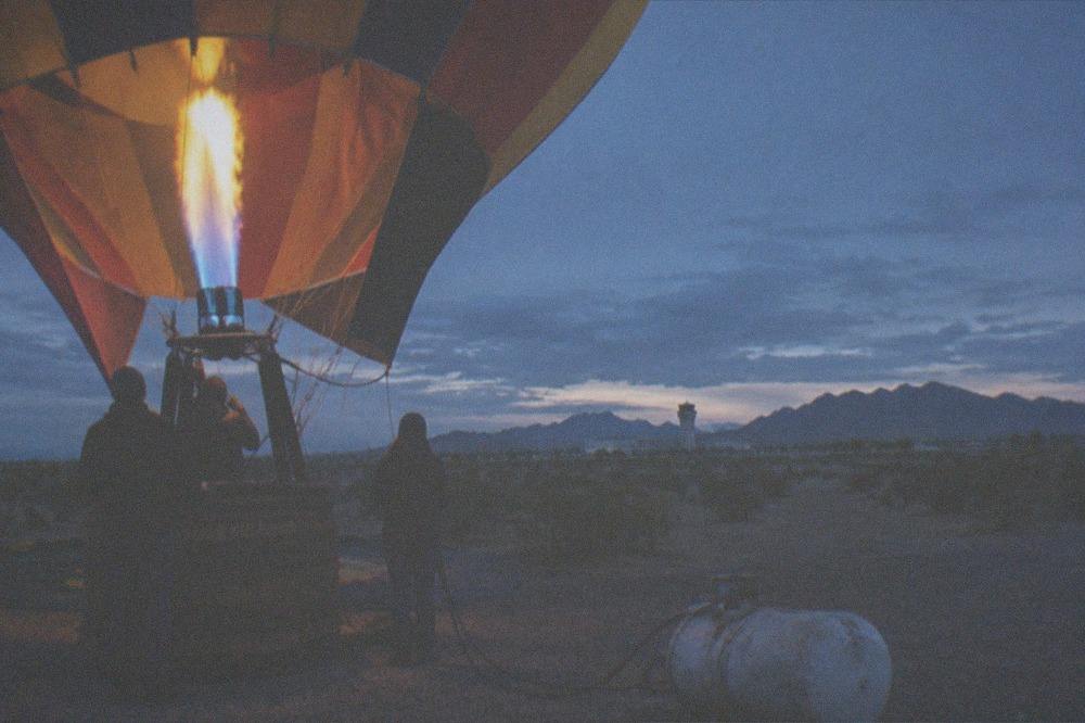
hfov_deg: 54.5
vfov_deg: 37.8
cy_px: 362
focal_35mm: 35
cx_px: 542
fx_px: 1054
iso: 800
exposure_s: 1/320
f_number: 9
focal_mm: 35
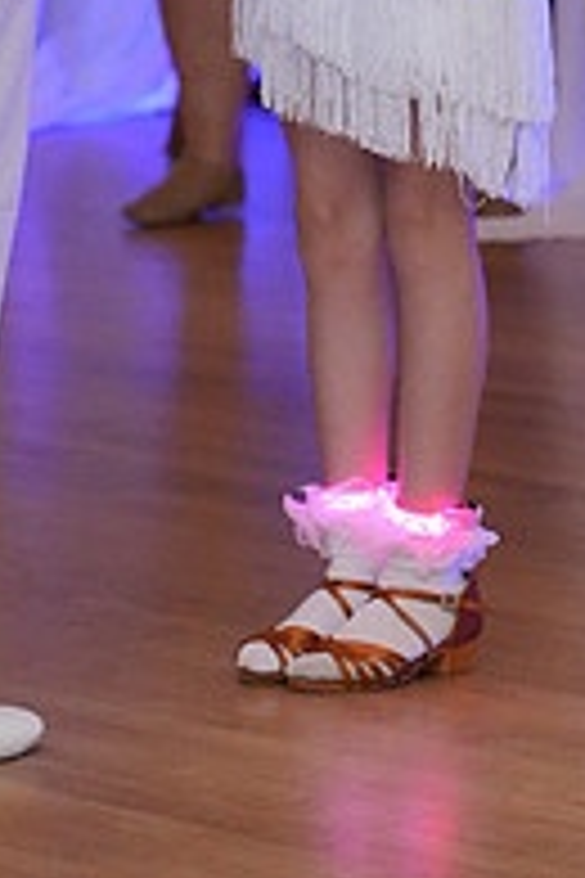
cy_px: -266
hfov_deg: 5.0
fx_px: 6678
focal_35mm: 274
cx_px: -110
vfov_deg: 7.4
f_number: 3.5
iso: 8000
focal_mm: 92
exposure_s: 1/250
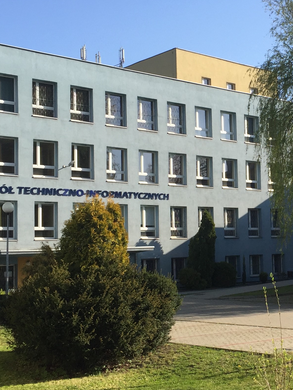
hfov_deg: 36.7
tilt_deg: +3.6
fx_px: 440
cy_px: 194
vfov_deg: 47.9
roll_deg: +2.3
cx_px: 125
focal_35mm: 39
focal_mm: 4.15
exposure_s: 1/942
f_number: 2.2
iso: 32
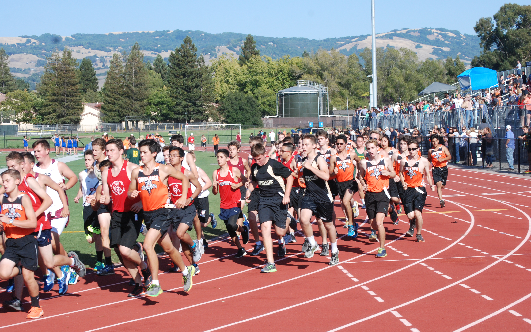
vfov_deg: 15.5
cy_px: 170
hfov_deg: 24.5
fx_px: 1223
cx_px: 265
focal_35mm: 85
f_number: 11
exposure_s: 1/500
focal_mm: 55
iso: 400
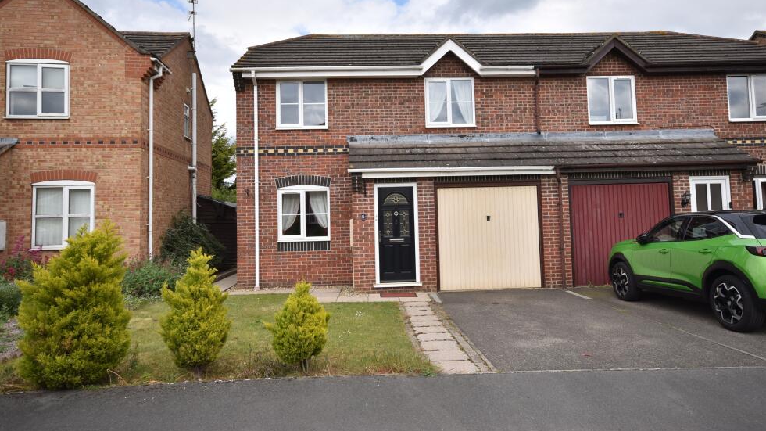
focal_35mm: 23
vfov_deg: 49.3
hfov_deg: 78.7
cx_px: 387
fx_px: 467
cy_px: 177
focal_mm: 14
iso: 100
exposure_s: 1/250
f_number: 8
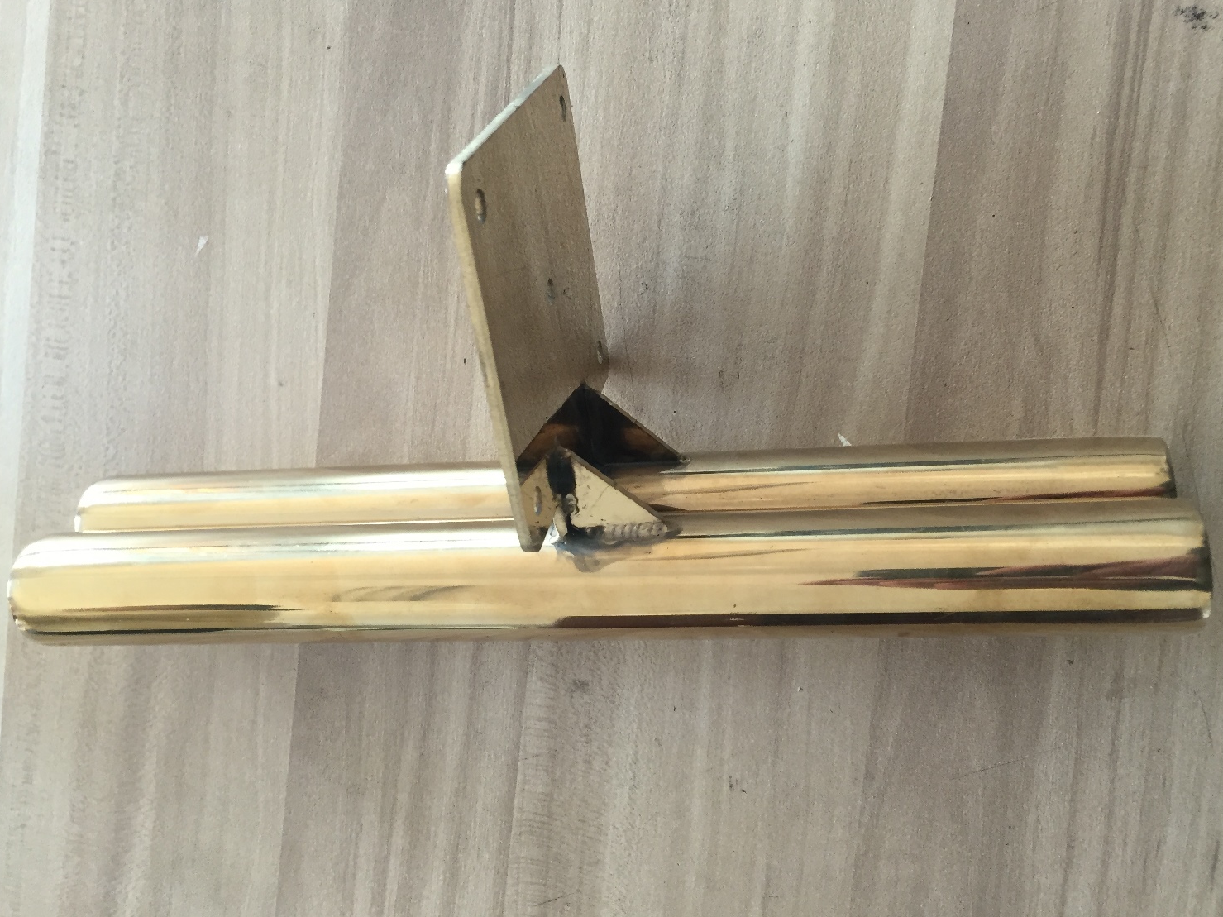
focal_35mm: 32
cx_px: 650
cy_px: 458
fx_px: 1130
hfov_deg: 56.8
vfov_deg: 44.2
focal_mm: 4.15
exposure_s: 1/33
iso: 64
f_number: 2.2
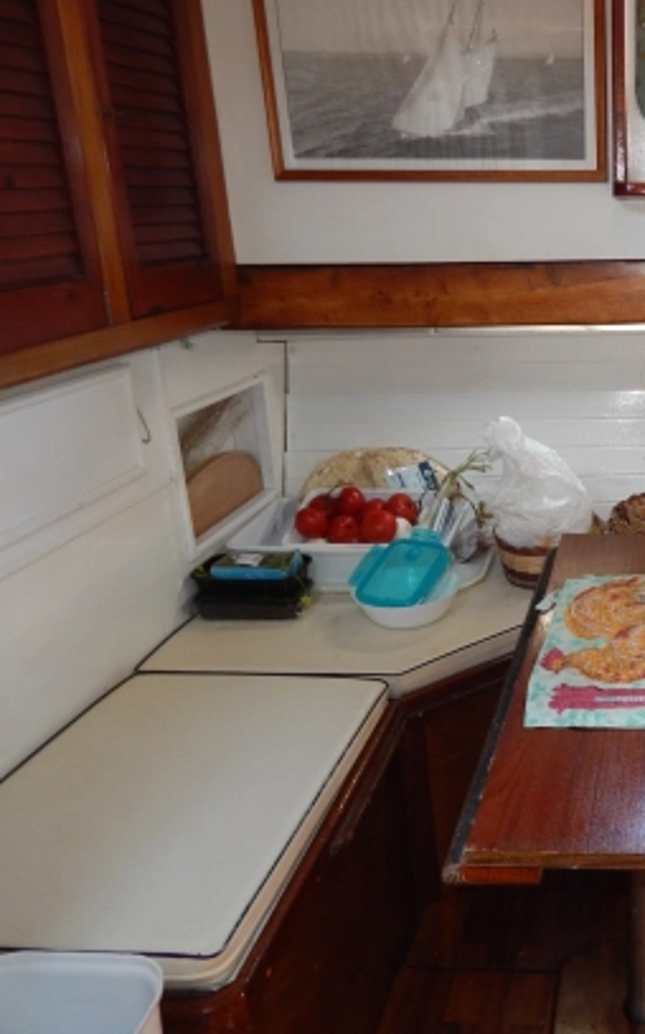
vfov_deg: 58.2
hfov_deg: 34.5
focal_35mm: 33
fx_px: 929
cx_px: 658
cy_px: 512
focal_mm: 4
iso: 200
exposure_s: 1/30
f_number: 3
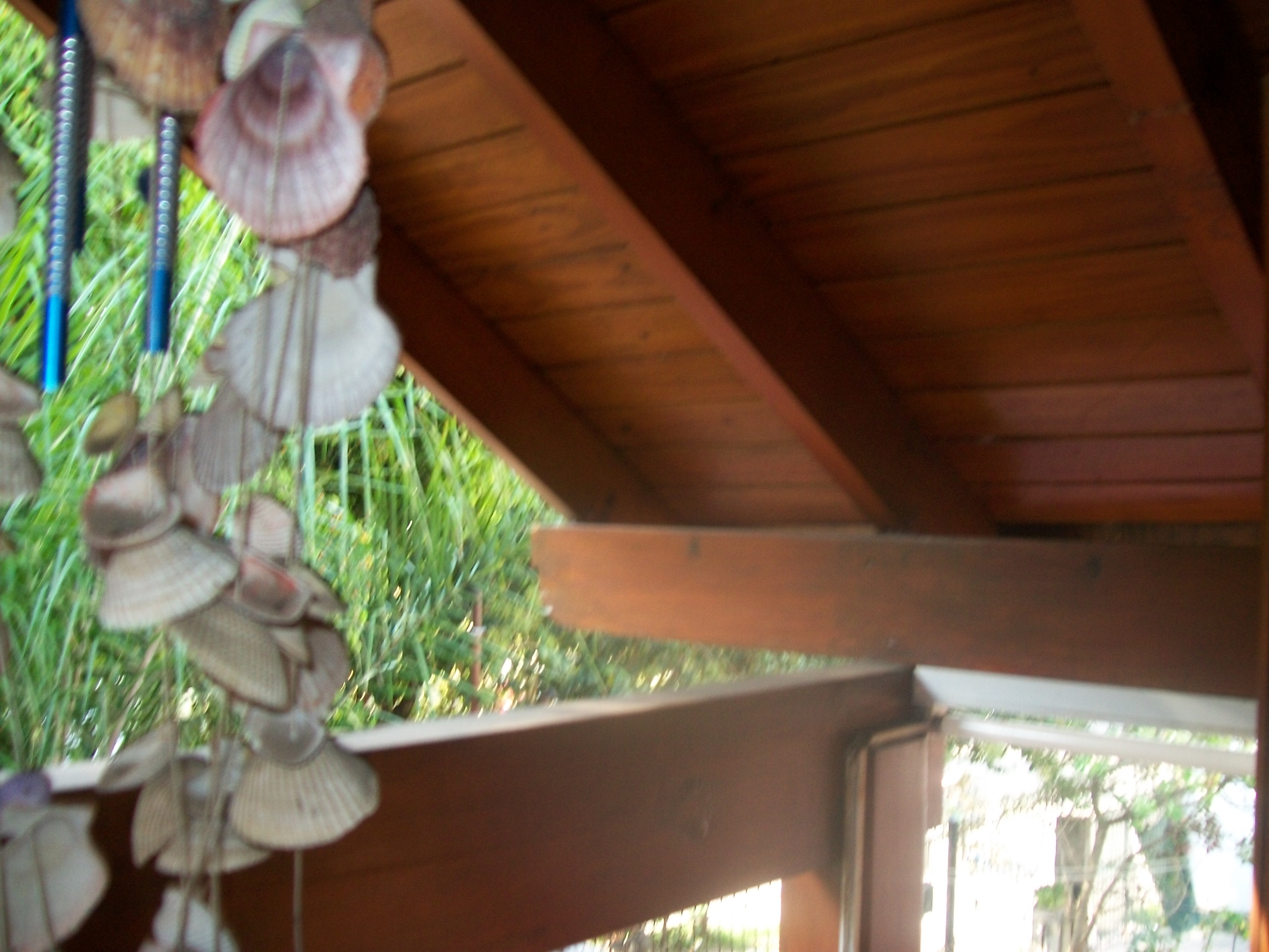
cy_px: 476
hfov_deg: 51.4
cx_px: 634
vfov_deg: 39.7
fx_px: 1320
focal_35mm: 36
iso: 80
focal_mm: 6
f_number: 2.7
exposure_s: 1/50
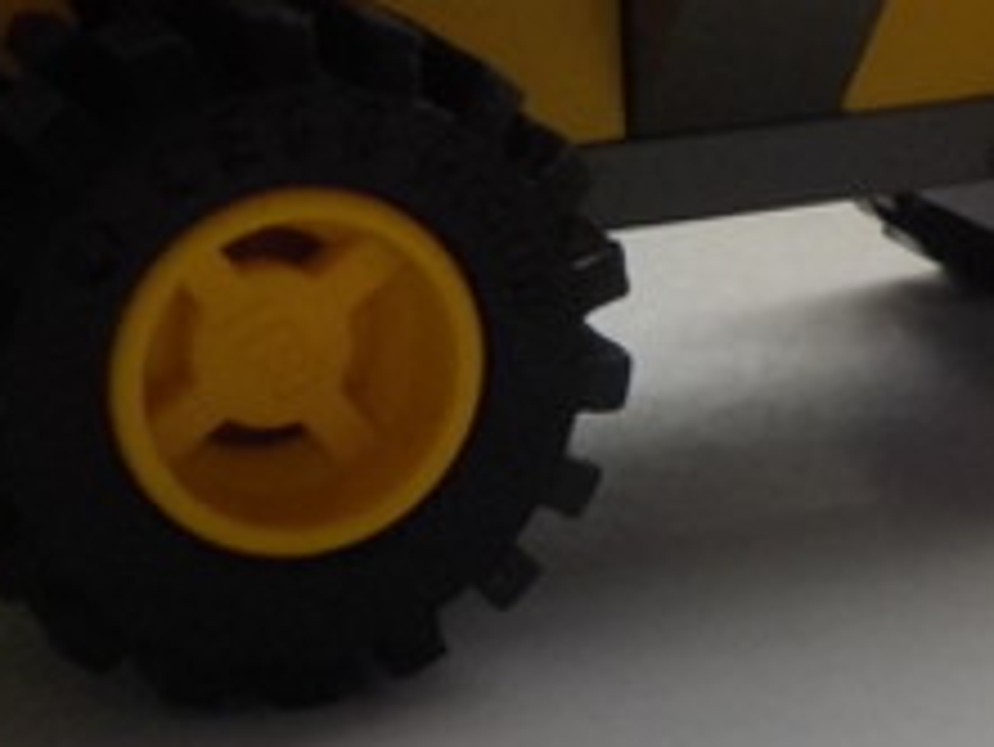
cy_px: 115
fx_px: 3505
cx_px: 1030
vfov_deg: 12.1
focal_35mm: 122
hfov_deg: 15.8
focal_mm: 4.1
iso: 125
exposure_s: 1/125
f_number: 3.3
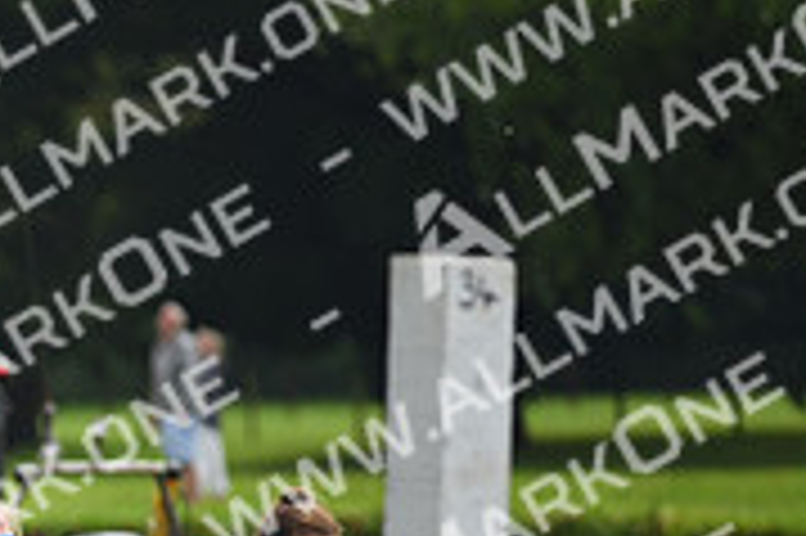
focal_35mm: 974
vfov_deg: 1.4
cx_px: -378
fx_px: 21786
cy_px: 637
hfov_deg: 2.1
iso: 200
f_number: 4
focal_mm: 300
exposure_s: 1/1600
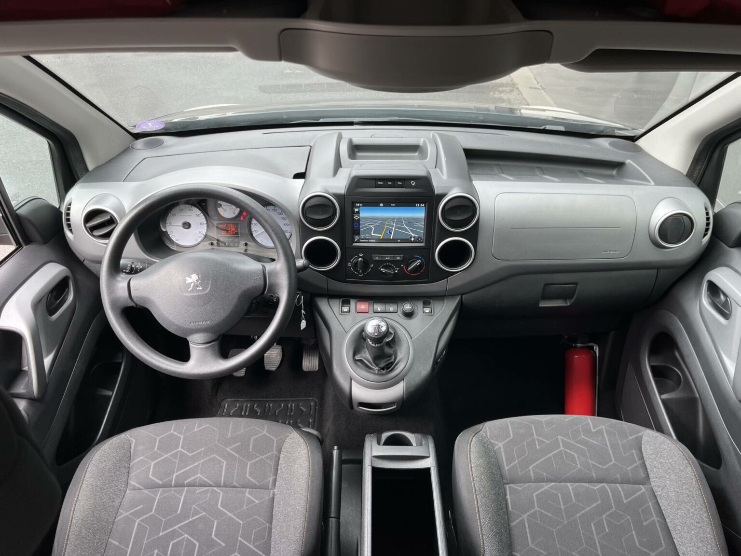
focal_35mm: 26
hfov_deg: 67.3
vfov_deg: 53.1
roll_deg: -3.7
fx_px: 557
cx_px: 370
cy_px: 278
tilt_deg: -36.3
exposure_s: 1/122
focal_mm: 5.1
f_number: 1.6
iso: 50
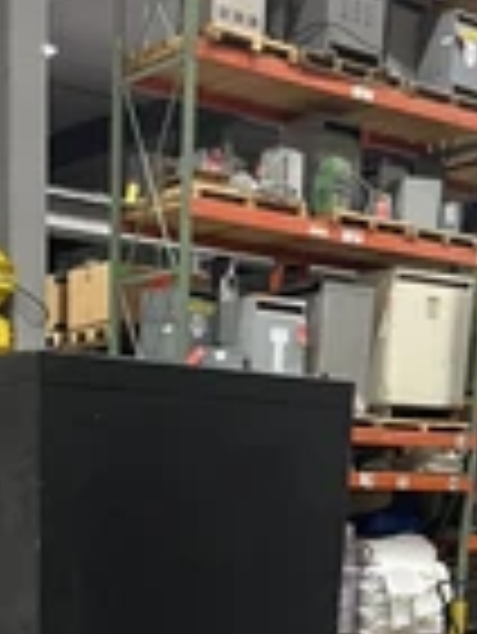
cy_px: 895
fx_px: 1303
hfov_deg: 20.6
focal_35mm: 71
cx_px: 135
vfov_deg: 23.2
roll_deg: -0.7
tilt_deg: -15.3
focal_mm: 5.1
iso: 500
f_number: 1.6
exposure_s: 1/60
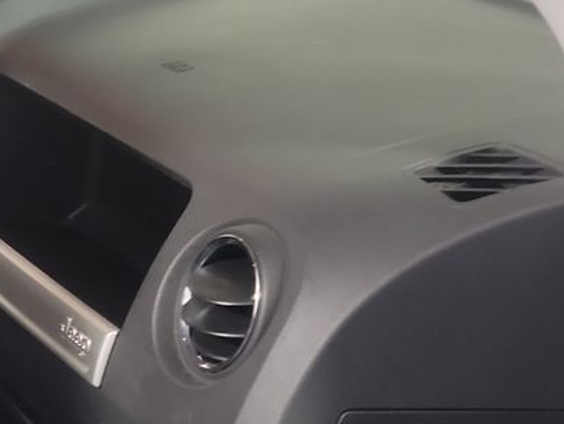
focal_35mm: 92
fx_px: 1499
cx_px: -441
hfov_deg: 17.4
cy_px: 336
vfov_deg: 16.0
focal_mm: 6.7
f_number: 1.8
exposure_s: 1/59
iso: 305
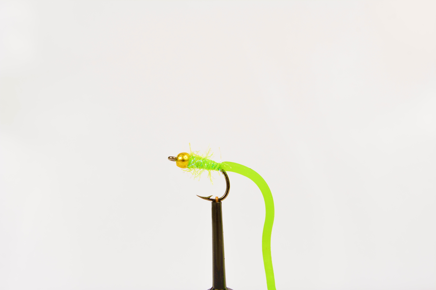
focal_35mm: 60
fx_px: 727
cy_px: 145
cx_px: 218
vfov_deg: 22.6
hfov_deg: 33.4
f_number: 11
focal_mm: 40
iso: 100
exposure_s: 1/25
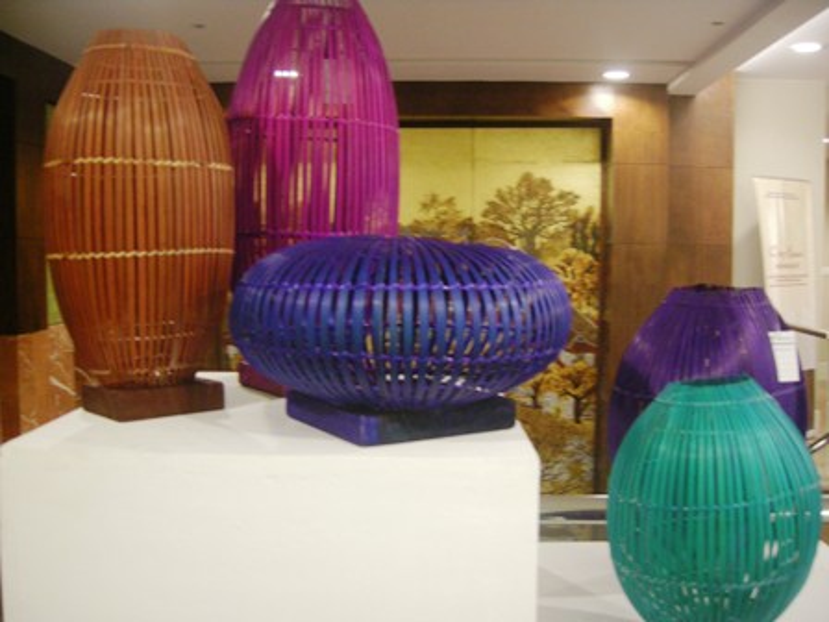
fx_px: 862
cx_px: 414
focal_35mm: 36
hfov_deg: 51.4
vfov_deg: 39.7
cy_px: 311
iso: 400
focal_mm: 7.5
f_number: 2.7
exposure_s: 1/10.2
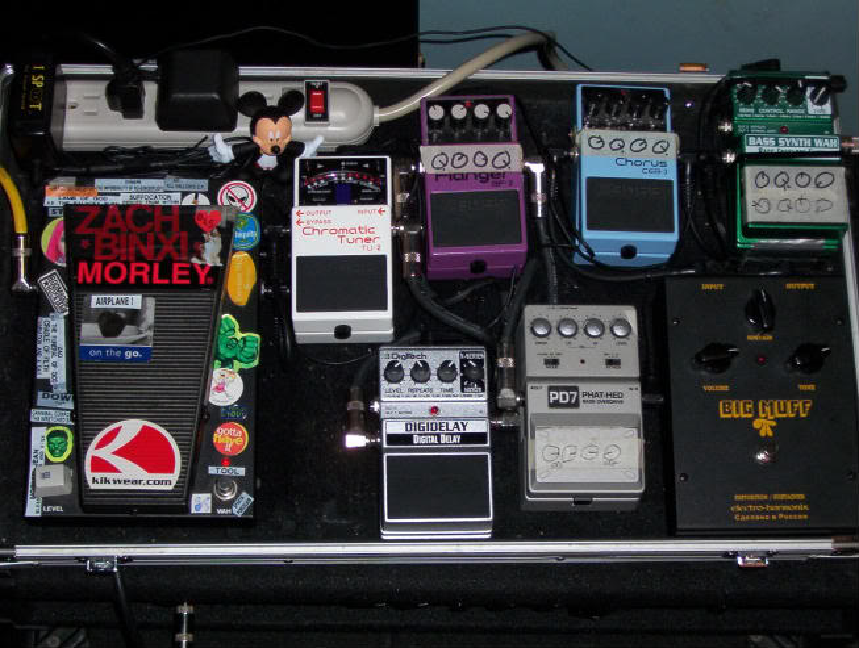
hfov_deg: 30.2
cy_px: 324
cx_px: 430
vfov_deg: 23.0
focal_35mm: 64
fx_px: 1592
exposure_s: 1/46.6
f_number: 3.54
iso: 140
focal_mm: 9.98
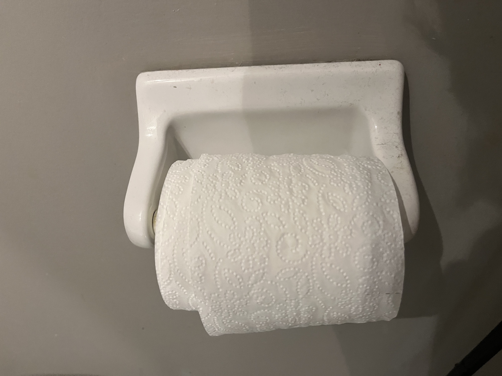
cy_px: 188
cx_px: 251
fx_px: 377
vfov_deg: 53.1
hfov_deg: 67.3
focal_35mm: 26
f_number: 1.6
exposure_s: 1/51
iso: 500
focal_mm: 5.1
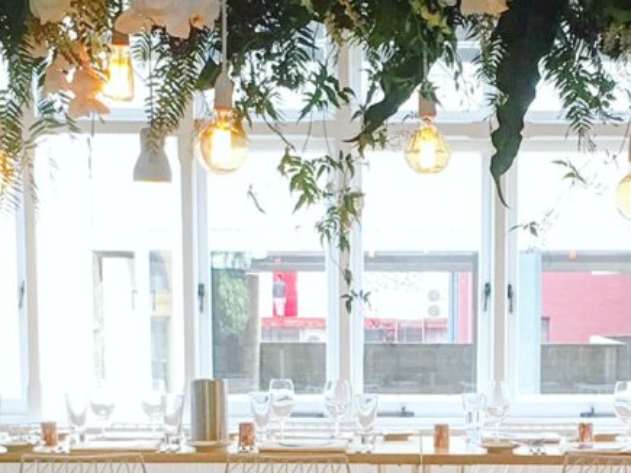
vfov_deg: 17.9
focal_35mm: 80
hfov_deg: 24.3
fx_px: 1458
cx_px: 429
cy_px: 496
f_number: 2.2
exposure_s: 1/17
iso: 32
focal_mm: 4.15
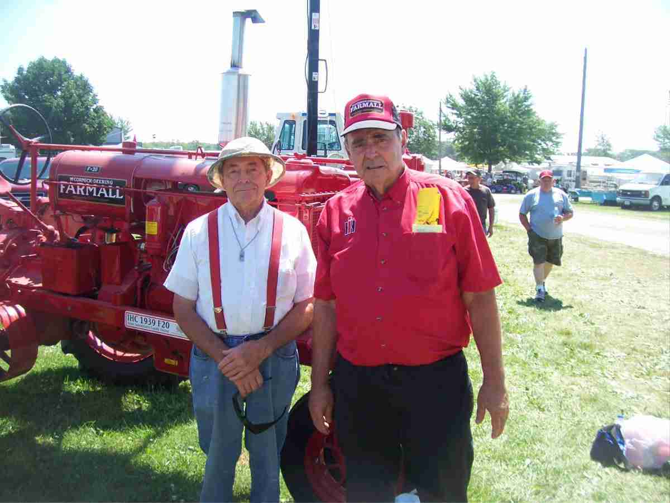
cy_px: 252
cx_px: 335
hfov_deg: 54.0
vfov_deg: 41.8
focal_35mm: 34
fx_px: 658
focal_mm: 5.6
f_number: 2.7
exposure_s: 1/500
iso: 80
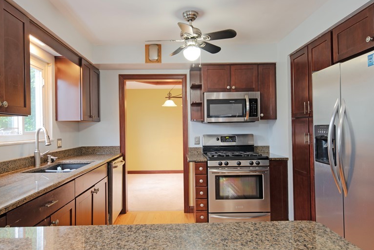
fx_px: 249
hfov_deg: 73.7
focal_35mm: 24
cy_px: 126
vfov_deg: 53.2
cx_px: 179
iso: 400
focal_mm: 17
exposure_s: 1/4
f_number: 5.6
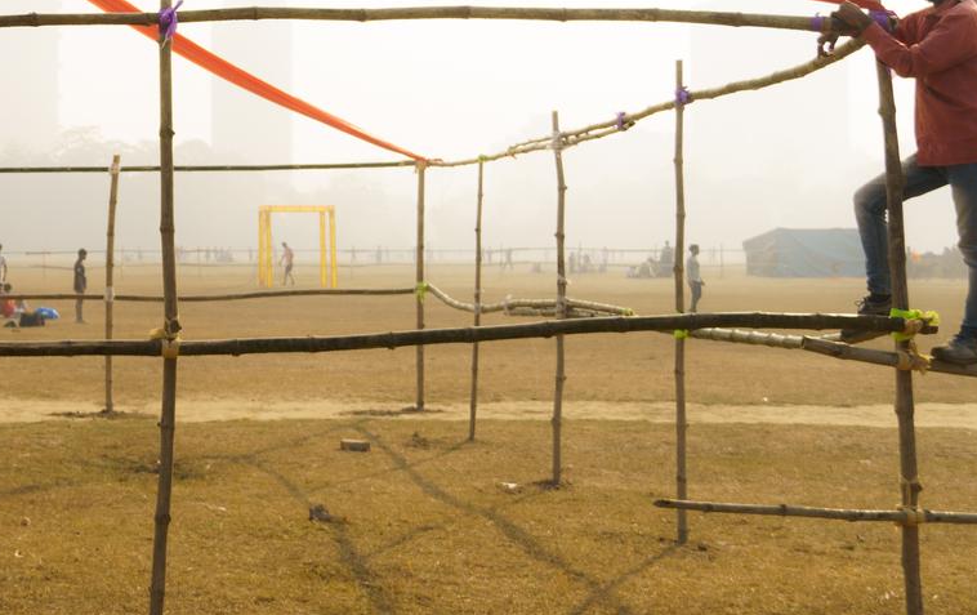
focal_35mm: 70
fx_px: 1867
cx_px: 100
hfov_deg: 28.2
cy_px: 161
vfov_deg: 18.6
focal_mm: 23
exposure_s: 1/800
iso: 100
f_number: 4
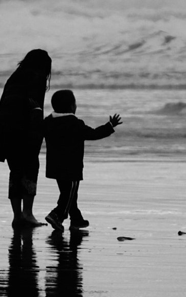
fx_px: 7200
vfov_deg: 2.4
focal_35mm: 888
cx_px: 82
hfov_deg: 1.5
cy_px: 166
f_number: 6.3
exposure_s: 1/400
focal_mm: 210
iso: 500
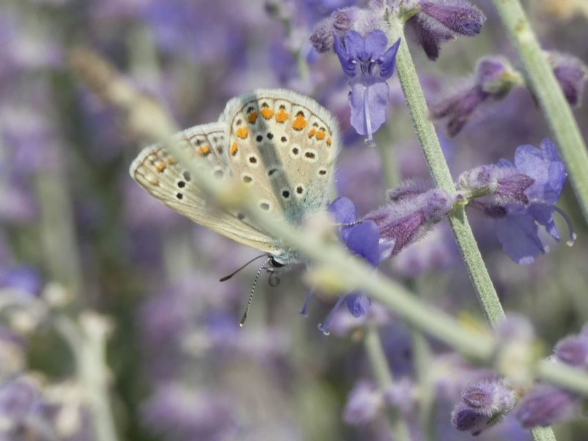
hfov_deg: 13.7
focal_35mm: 144
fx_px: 2446
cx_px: 294
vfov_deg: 10.3
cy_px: 220
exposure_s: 1/200
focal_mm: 25.8
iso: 80
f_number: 5.3
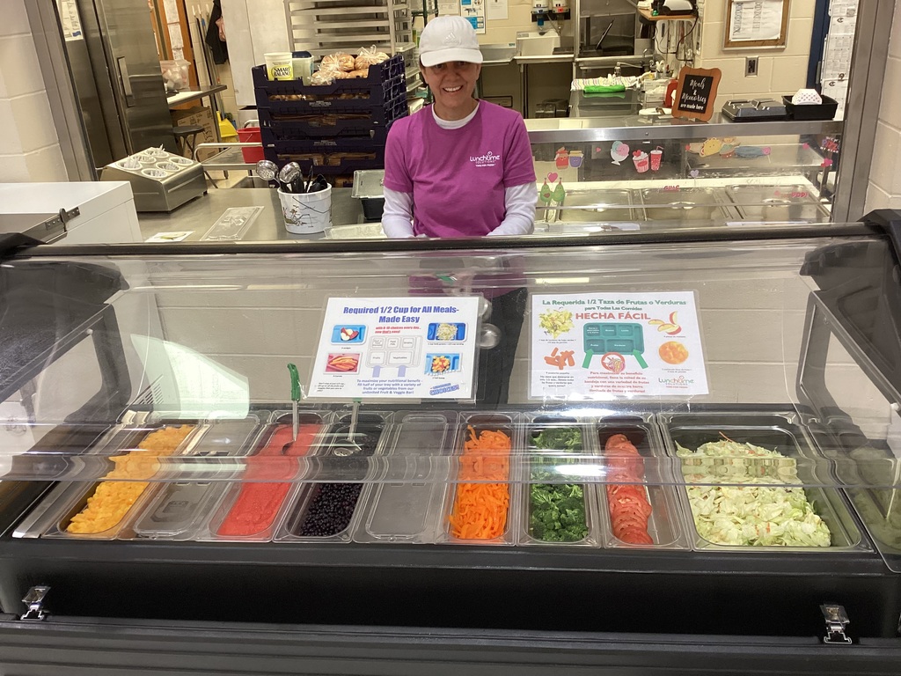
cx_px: 450
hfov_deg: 58.4
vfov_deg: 45.4
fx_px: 807
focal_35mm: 31
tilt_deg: -23.6
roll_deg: +3.6
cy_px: 338
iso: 125
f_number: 2.4
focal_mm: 3.3
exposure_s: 1/60
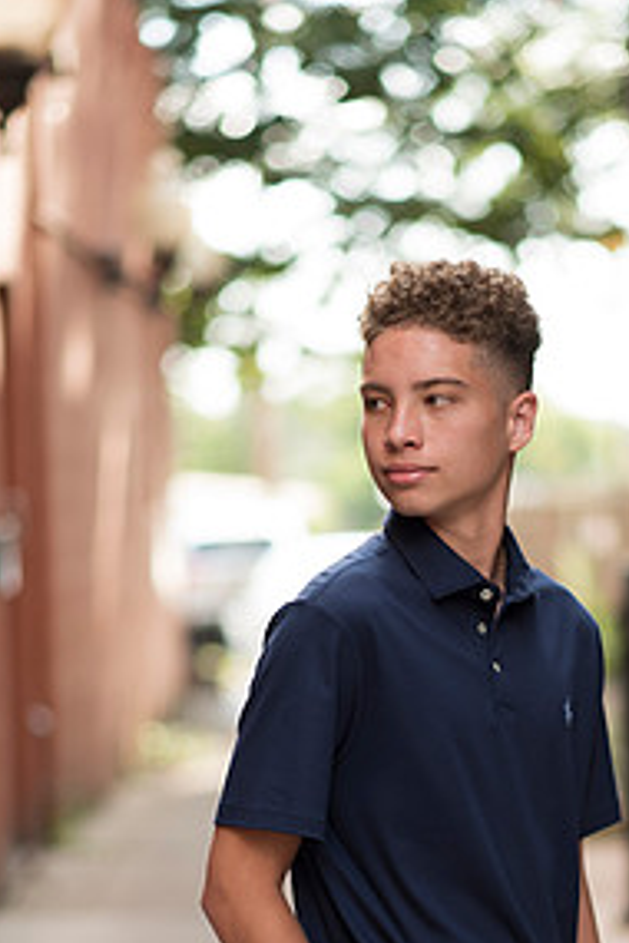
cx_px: 397
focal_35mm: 134
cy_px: 715
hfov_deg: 10.2
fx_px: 3512
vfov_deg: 15.2
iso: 100
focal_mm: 85
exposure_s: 1/320
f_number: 1.8
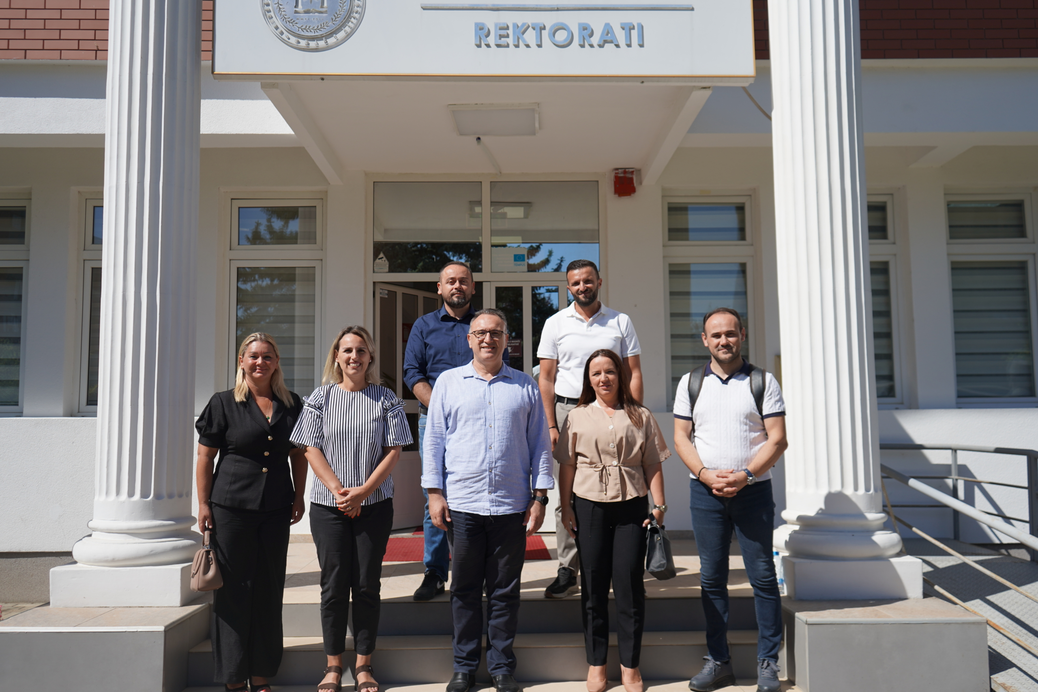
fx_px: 923
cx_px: 519
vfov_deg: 41.1
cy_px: 346
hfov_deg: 58.7
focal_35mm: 32
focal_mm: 32
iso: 100
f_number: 4.5
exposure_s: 1/1250
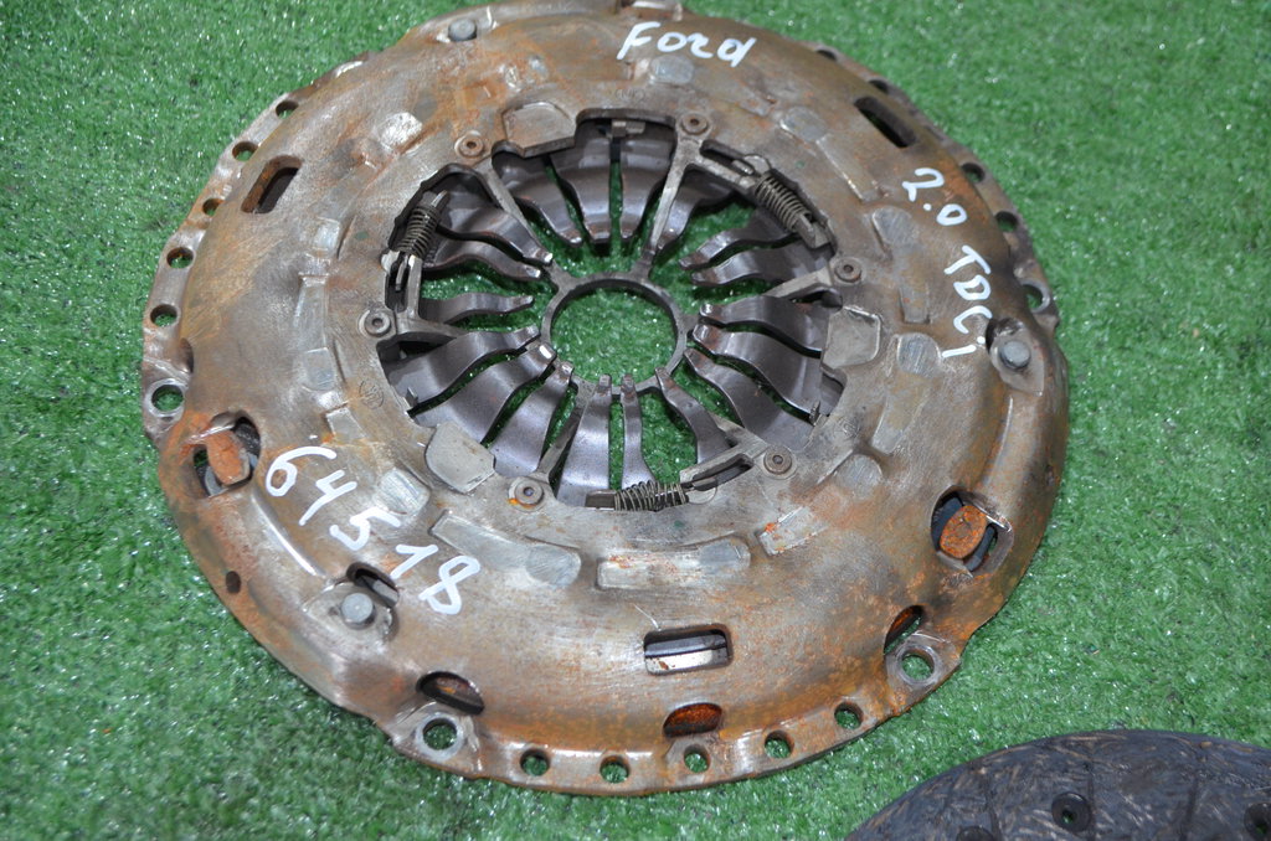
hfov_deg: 41.2
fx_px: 1691
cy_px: 420
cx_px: 636
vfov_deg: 27.9
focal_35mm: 48
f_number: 4.8
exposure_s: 1/60
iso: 1100
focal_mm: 32
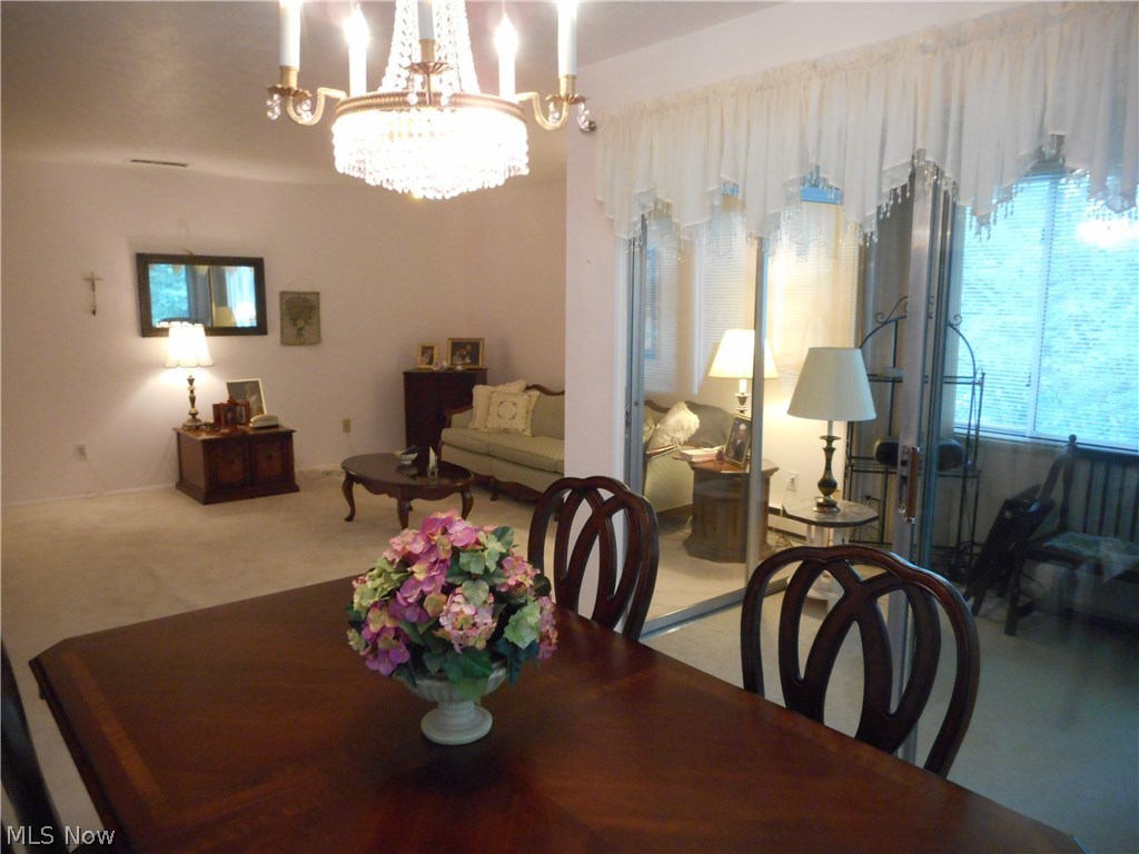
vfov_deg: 54.9
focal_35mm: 25
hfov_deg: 69.4
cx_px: 570
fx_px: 823
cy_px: 427
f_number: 3.7
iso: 400
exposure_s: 1/15
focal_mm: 4.5
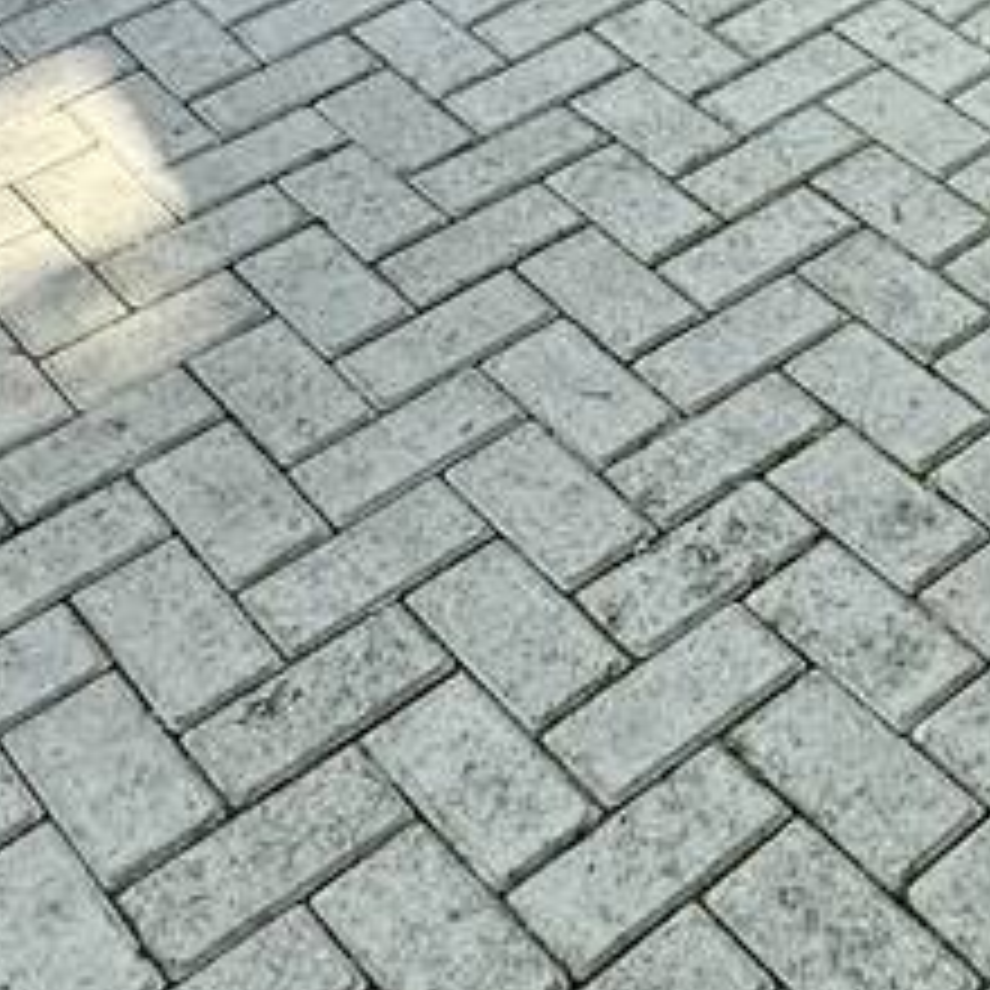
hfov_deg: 20.7
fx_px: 2621
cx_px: 976
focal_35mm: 81
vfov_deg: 14.6
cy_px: -1332
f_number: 2.2
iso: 50
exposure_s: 1/1072
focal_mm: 2.22
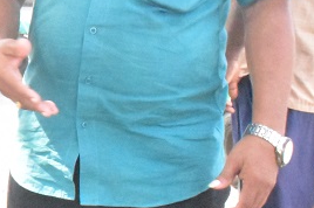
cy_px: 81
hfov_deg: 12.8
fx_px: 1289
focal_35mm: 148
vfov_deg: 9.2
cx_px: -224
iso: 16000
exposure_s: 1/200
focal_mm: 22
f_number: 22
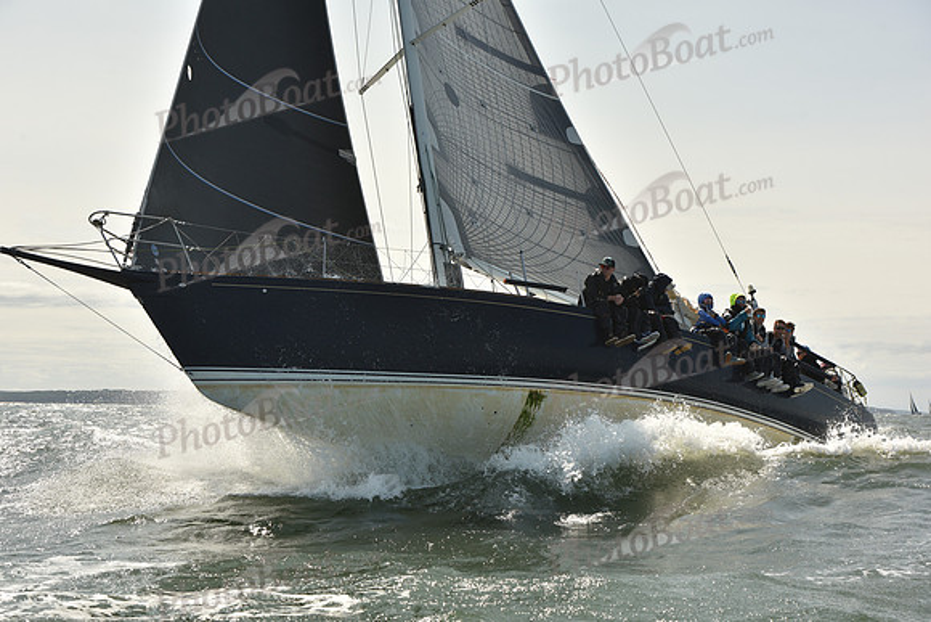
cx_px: 466
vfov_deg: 19.5
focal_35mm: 70
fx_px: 1811
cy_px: 311
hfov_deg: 28.8
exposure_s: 1/800
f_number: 10
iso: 250
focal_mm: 70
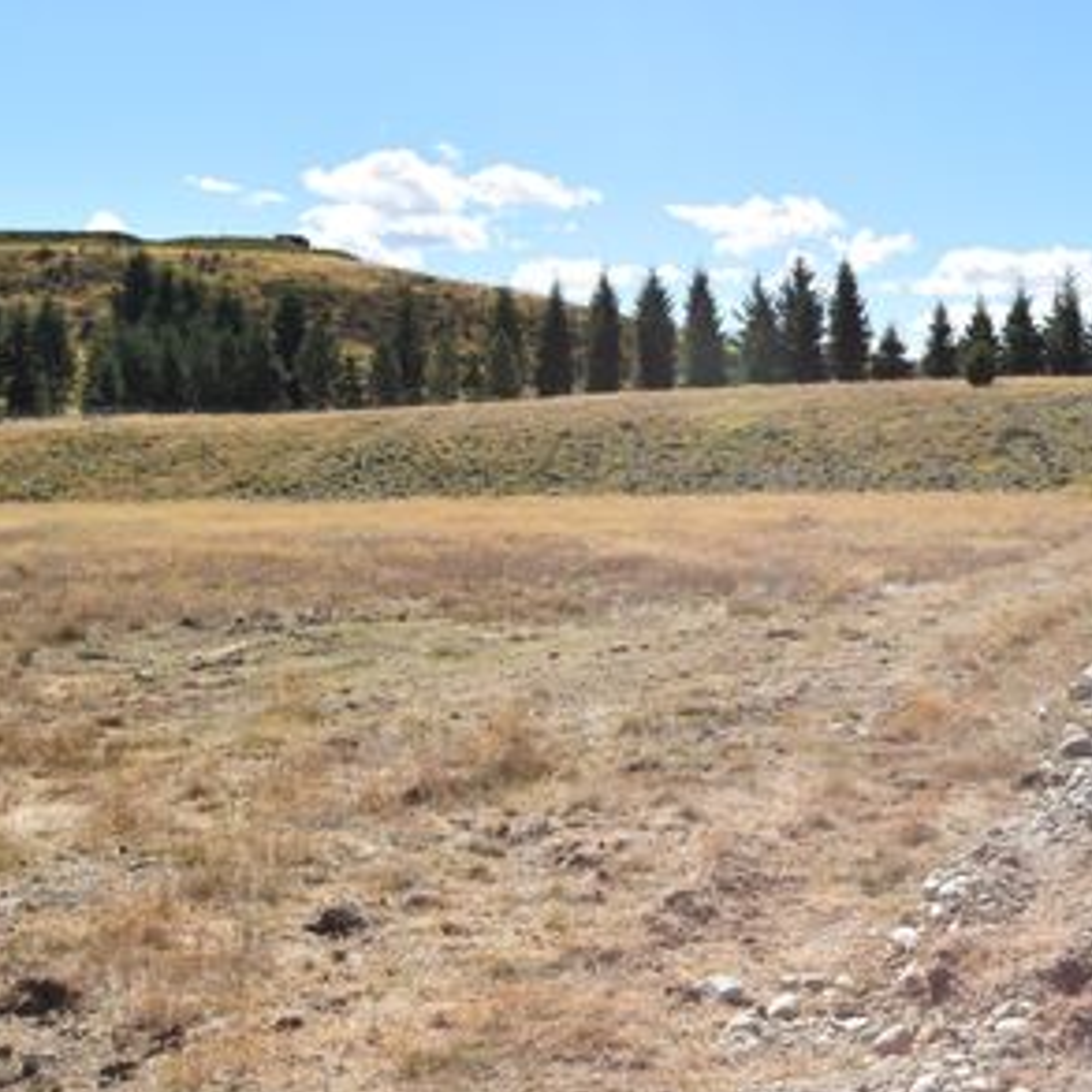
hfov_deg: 34.2
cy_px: 580
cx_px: 779
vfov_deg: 34.7
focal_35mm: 49
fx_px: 1749
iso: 200
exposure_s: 1/400
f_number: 10
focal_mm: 24
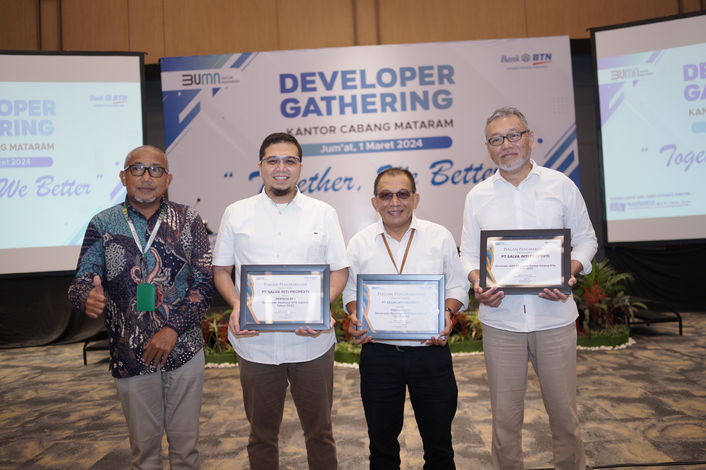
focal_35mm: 35
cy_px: 235
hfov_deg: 54.4
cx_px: 353
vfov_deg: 37.9
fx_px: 686
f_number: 1.8
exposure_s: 1/125
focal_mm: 35
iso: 500
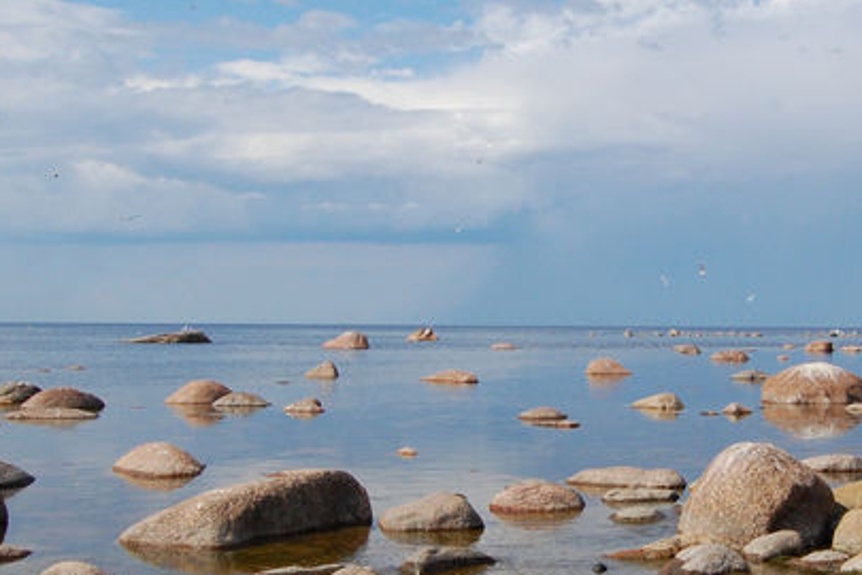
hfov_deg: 32.7
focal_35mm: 60
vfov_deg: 22.6
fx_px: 1437
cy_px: 290
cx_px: 662
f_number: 13
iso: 400
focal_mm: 18
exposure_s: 1/640
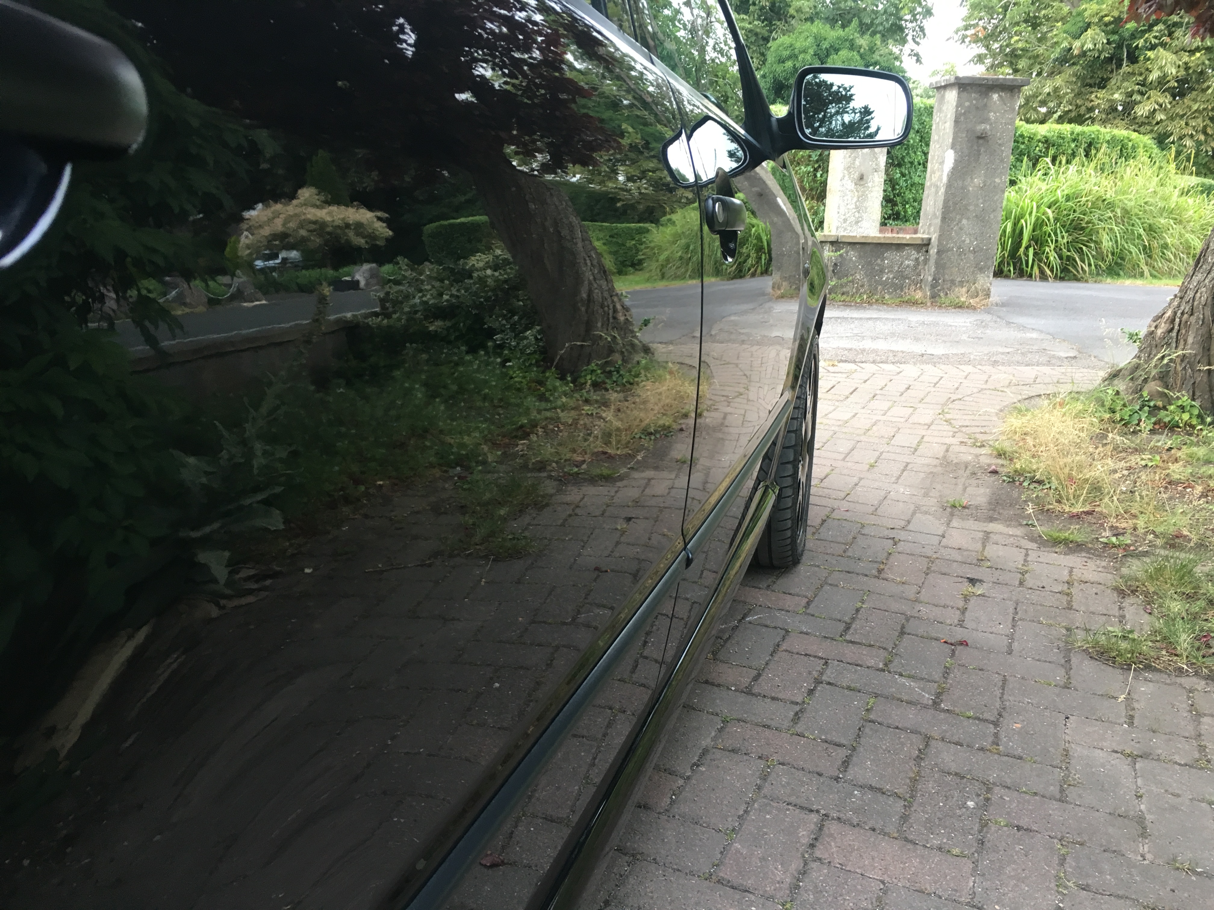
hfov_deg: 61.7
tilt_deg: -14.5
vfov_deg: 48.2
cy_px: 455
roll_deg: +0.0
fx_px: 1017
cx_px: 607
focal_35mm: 29
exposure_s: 1/33
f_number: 2.2
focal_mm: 4.15
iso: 100
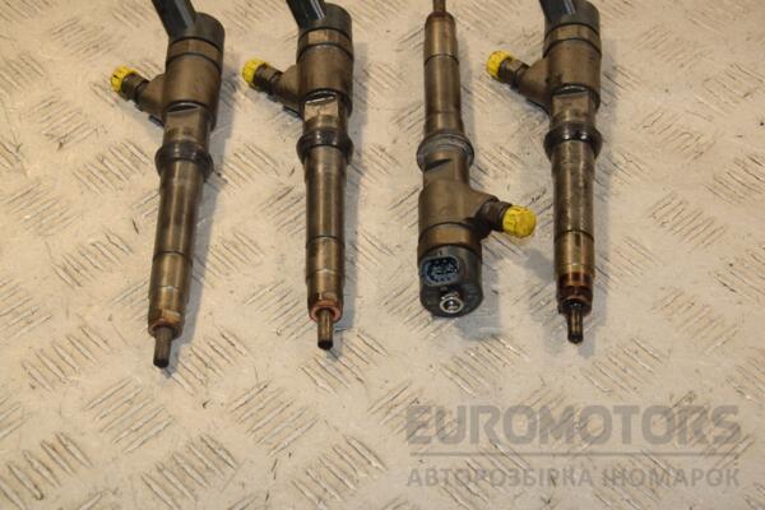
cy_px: 255
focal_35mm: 78
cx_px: 382
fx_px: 1657
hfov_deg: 26.0
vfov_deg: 17.5
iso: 800
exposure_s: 1/200
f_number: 9
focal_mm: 52
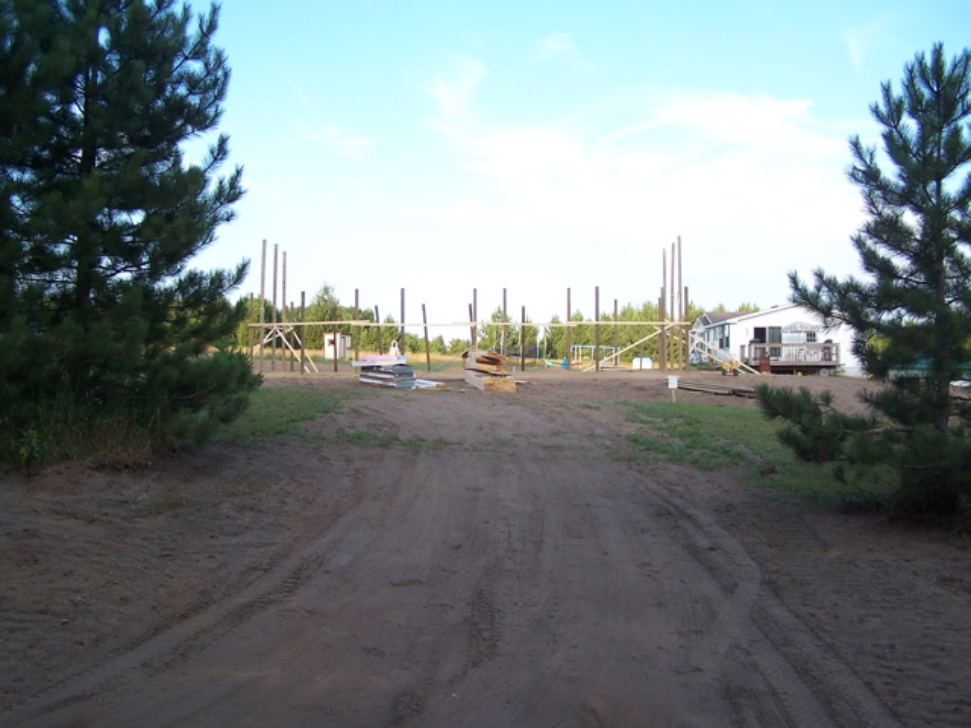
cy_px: 364
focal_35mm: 38
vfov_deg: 37.7
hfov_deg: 49.0
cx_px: 486
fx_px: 1066
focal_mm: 6.3
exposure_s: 1/180
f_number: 2.8
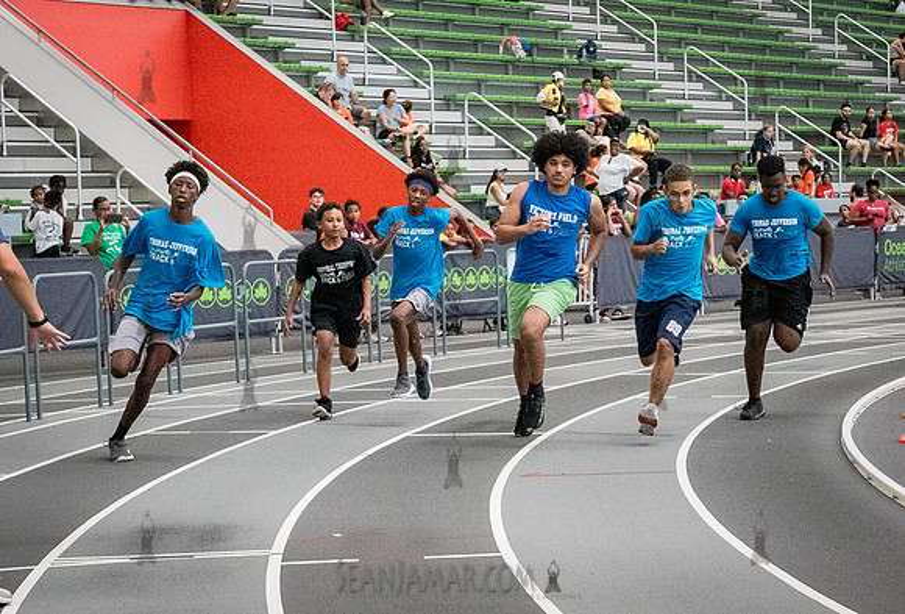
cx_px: 576
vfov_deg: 14.6
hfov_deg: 21.4
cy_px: 418
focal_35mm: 94
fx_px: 2387
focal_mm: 42
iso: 6400
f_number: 3.5
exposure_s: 1/1600
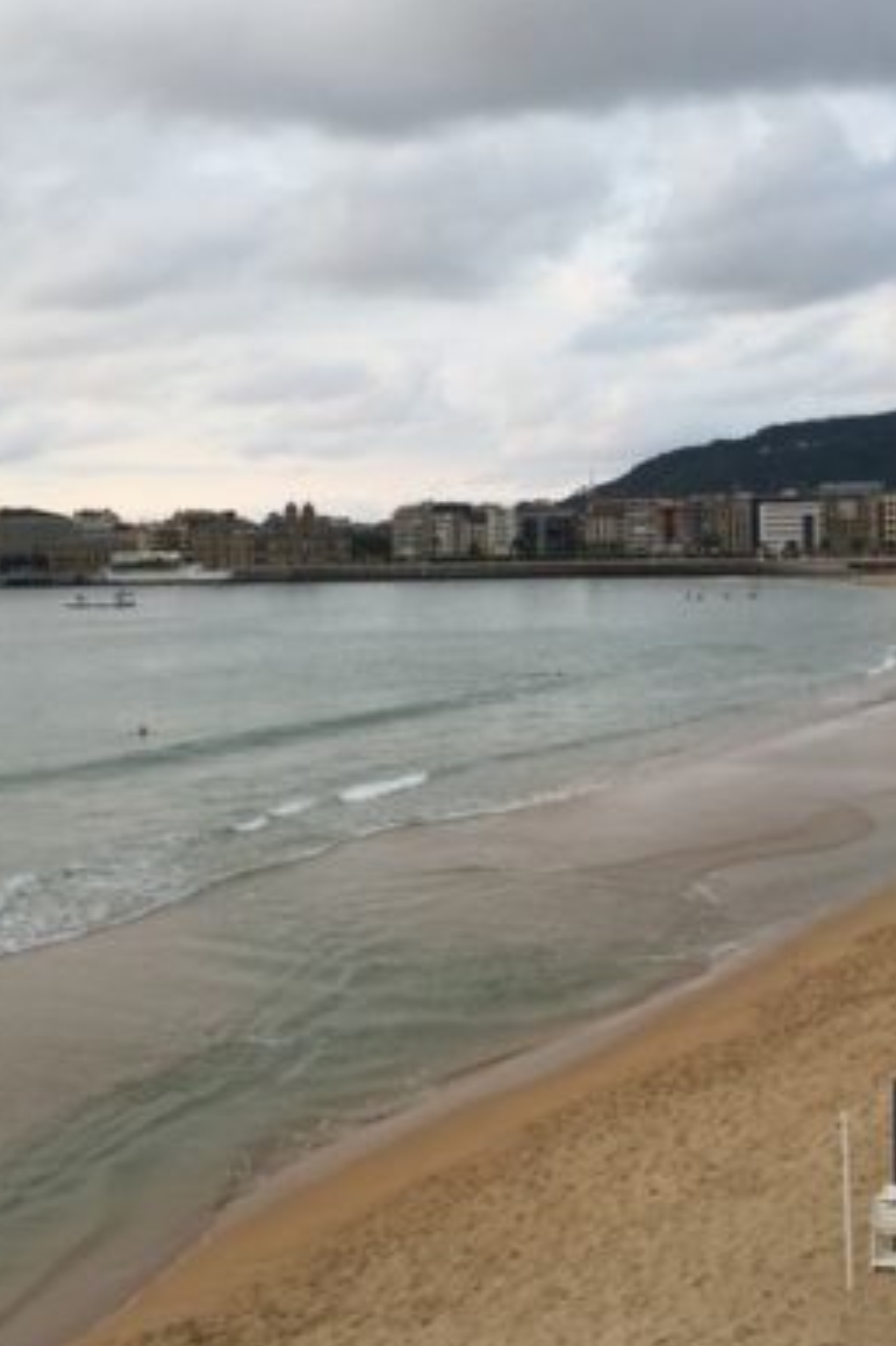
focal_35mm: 50
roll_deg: +0.0
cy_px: 589
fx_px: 1868
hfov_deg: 26.7
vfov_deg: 39.6
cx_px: 645
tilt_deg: +1.0
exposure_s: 1/260
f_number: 2.2
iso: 32
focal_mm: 4.15
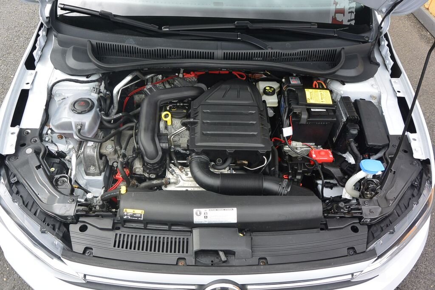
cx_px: 218
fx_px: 326
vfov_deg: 47.9
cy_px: 145
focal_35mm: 27
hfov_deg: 67.4
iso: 160
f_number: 4
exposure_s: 1/320
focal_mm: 10
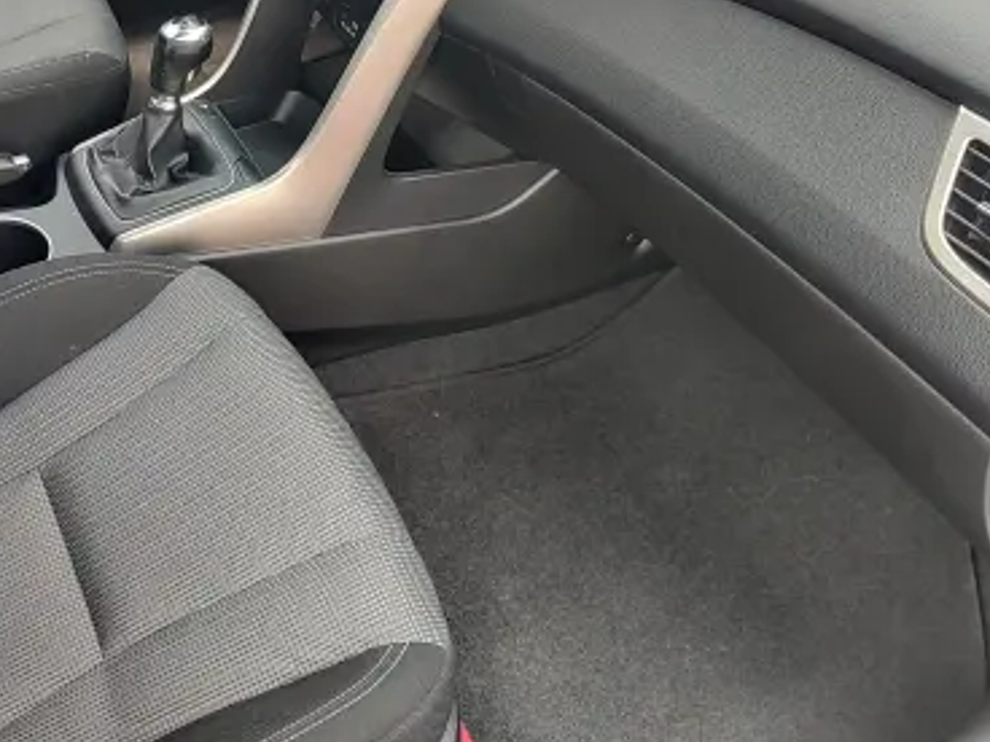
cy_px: 129
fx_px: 1144
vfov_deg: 34.6
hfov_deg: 44.8
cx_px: 221
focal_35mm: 40
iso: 100
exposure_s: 1/167
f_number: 1.8
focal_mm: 5.56
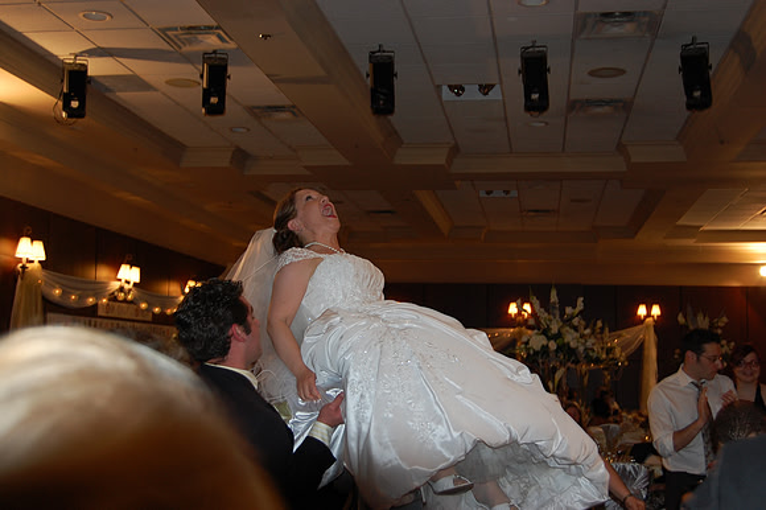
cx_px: 383
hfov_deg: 41.1
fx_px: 1021
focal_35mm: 48
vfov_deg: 28.0
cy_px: 255
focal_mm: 32
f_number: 4.5
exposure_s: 1/60
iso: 400
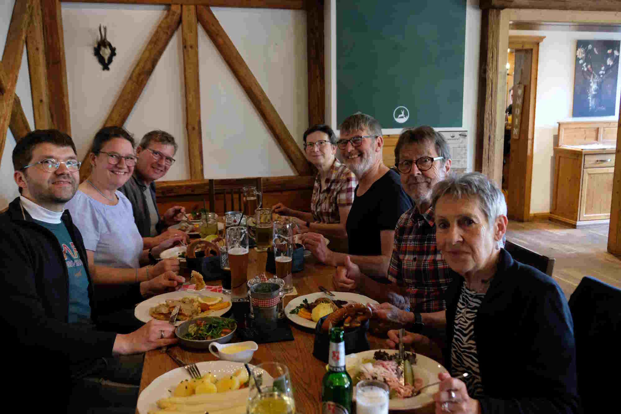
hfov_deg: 63.7
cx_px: 310
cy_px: 207
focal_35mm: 29
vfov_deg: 45.0
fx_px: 500
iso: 3200
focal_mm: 19.5
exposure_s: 1/27
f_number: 3.6
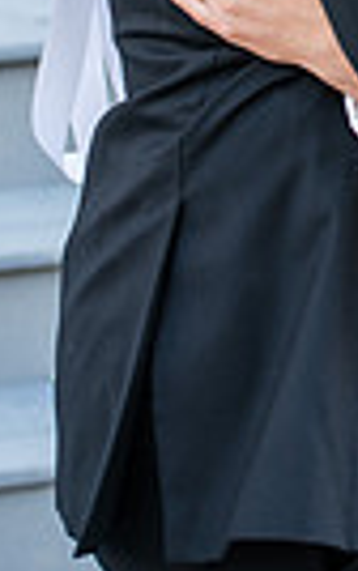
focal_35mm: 239
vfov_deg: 8.6
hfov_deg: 5.5
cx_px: 503
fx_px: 3723
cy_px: -200
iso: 200
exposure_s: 1/250
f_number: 3.5
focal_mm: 70
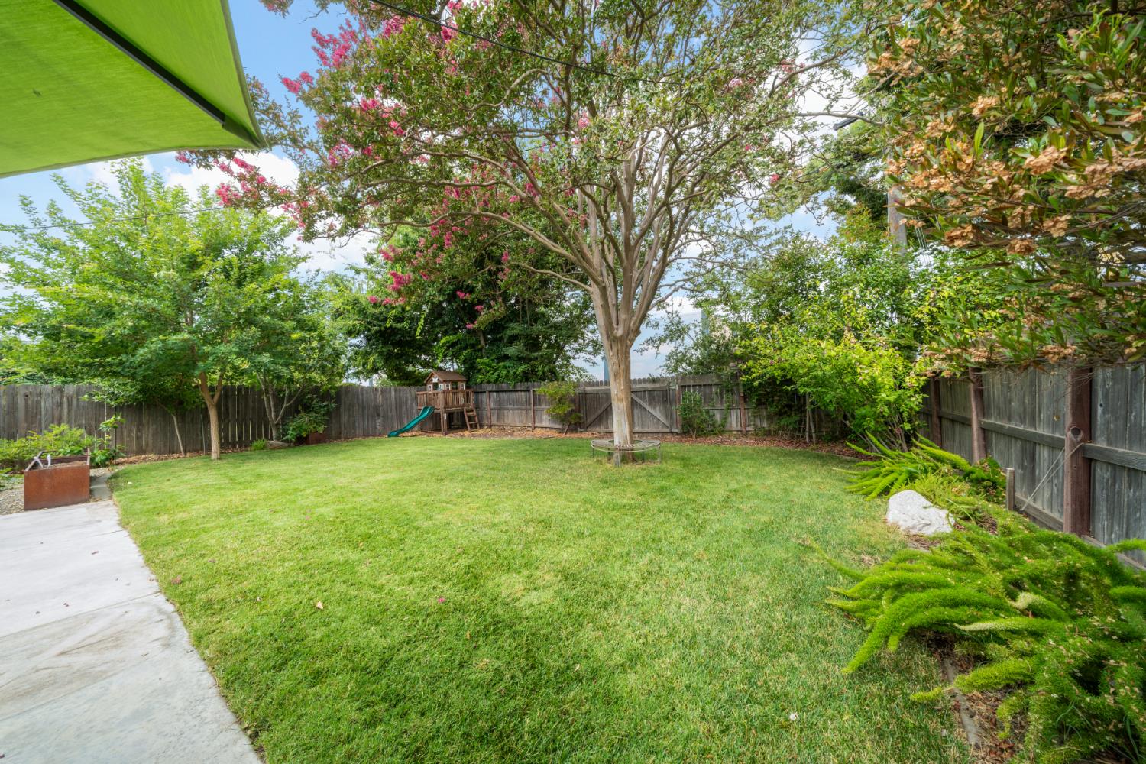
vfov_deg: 90.0
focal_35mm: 12
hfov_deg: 112.6
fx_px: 382
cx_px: 573
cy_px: 382
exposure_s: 1/13
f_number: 10
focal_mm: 12
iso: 100
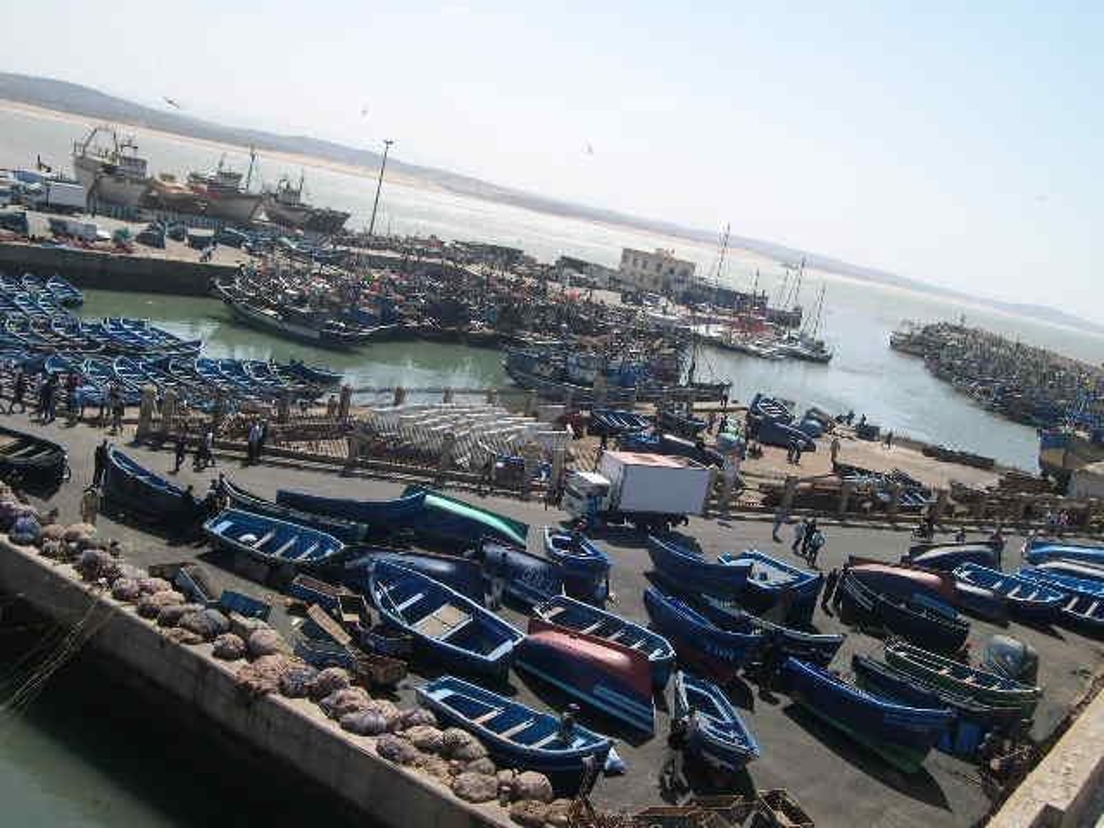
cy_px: 414
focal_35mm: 38
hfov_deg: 49.0
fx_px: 1212
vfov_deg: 37.7
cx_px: 552
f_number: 7.6
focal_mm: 8
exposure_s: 1/226
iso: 100
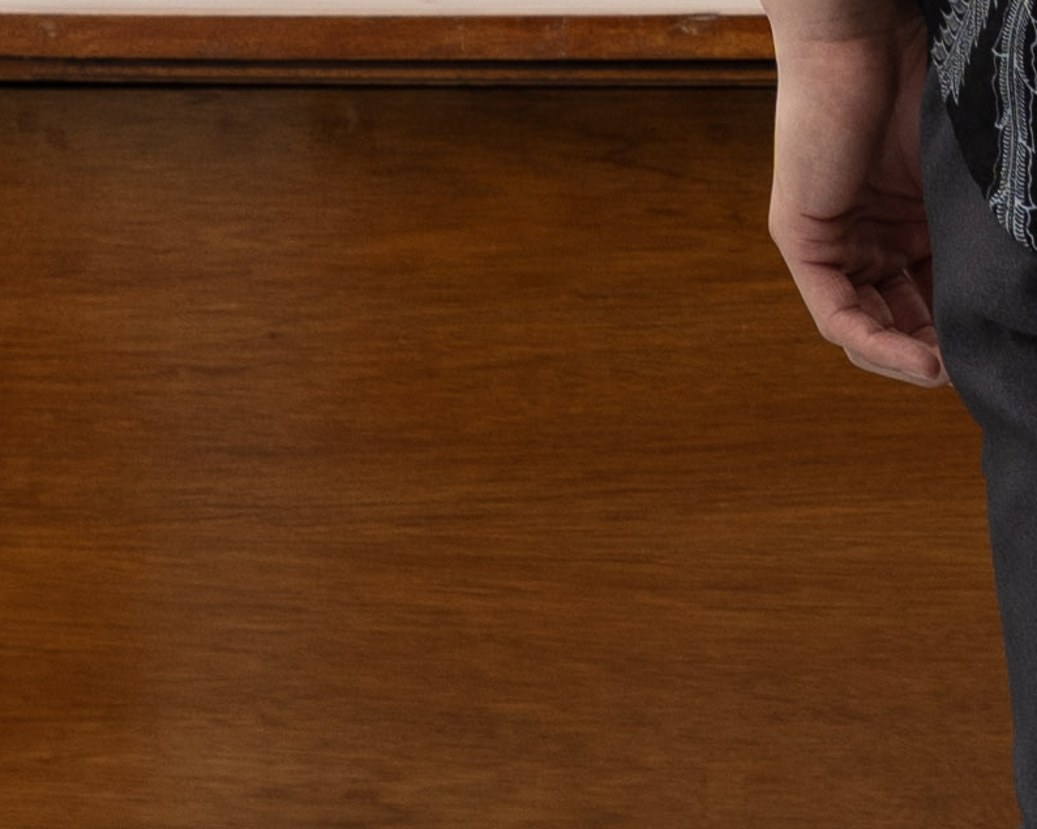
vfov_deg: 6.1
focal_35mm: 251
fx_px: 7698
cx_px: 1572
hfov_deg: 7.6
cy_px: -495
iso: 160
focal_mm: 35.4
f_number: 5
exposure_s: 1/160
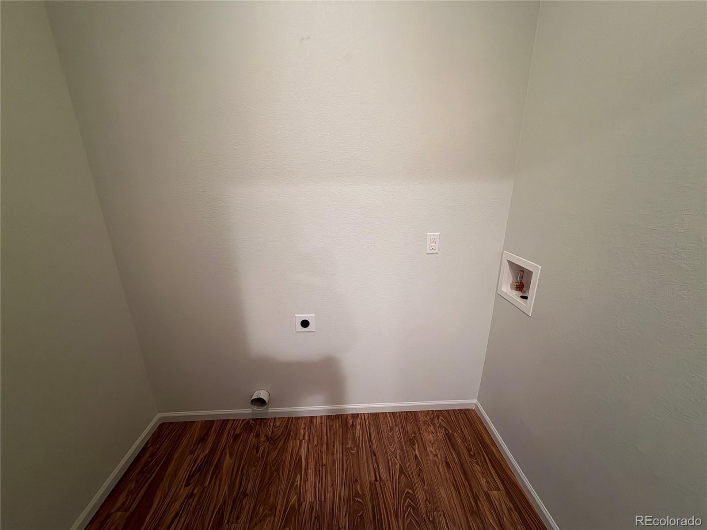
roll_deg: +0.9
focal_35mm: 14
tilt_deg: -17.8
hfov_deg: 102.1
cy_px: 265
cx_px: 354
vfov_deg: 85.7
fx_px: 286
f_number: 2.2
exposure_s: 1/40
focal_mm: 2.22
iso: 800
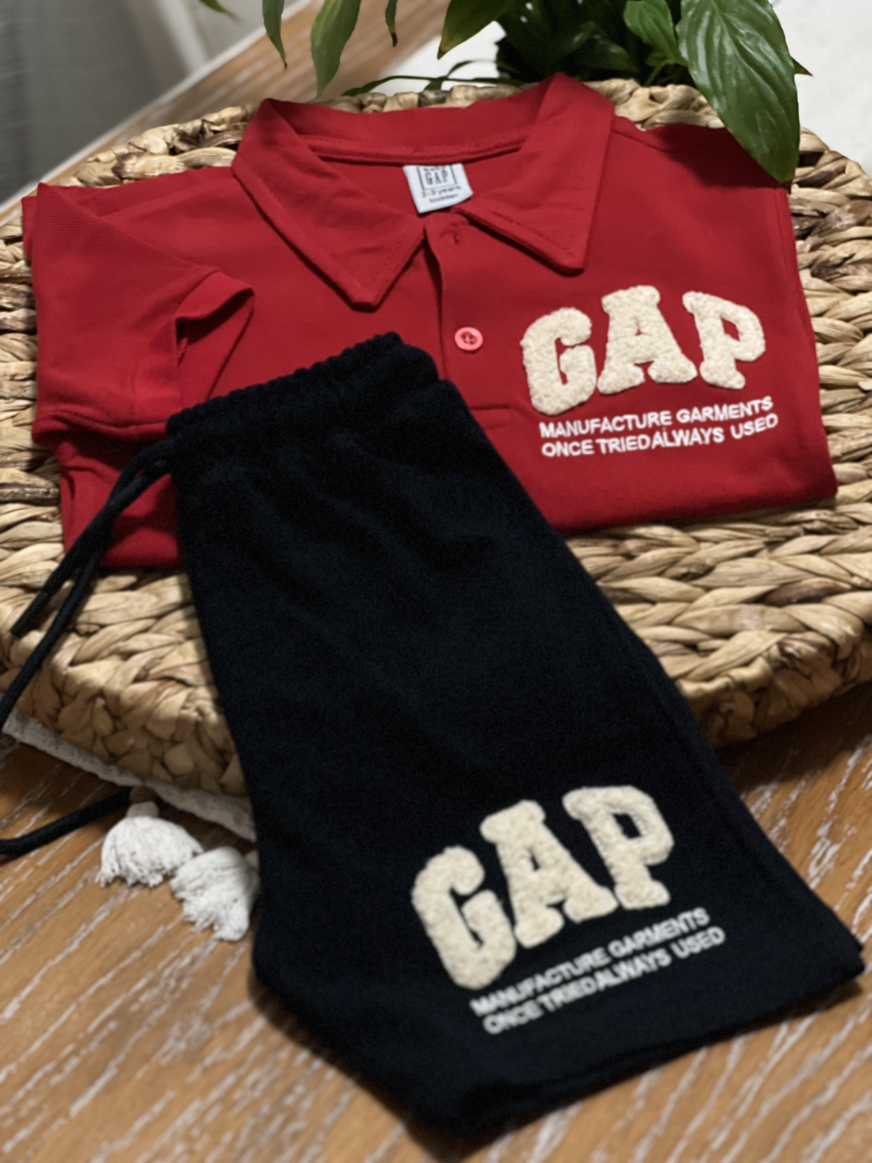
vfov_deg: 25.3
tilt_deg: -37.3
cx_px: 436
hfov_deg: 19.1
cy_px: 582
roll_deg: +2.5
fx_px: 2586
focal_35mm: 77
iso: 400
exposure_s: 1/20
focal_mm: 9
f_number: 2.8
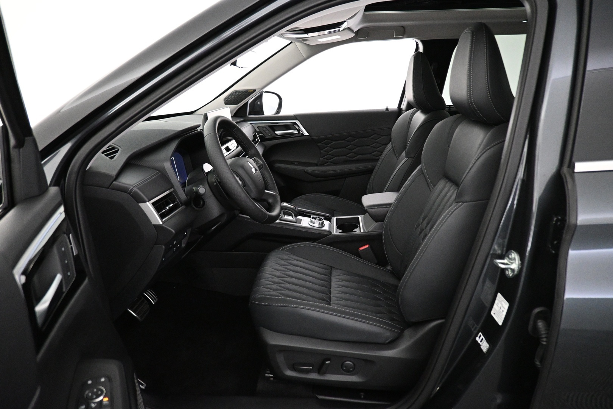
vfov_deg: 53.1
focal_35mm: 24
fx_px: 409
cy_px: 204
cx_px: 306
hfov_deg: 73.7
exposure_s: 1/60
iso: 4500
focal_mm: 16
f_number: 3.5
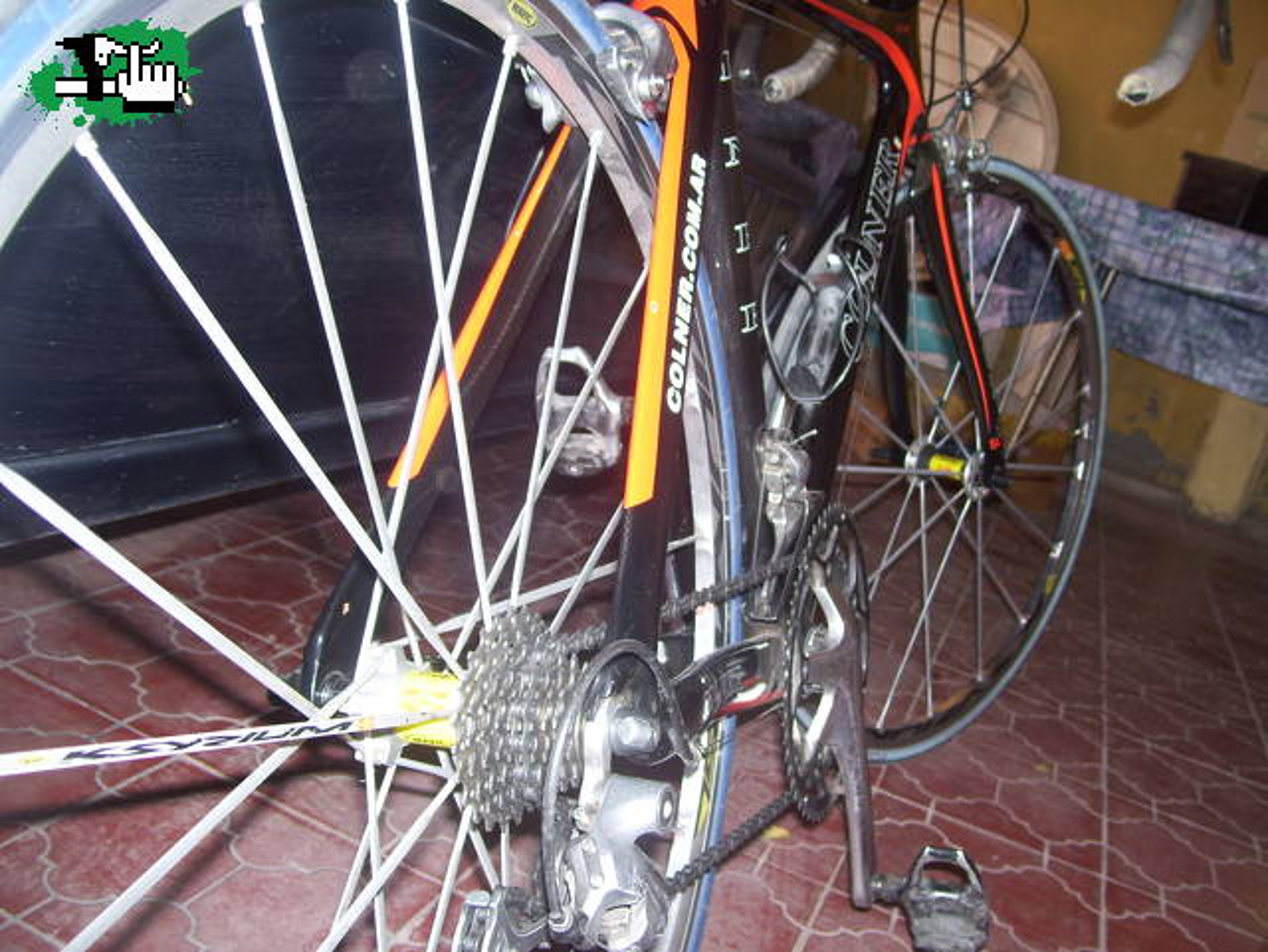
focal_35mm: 36
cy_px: 476
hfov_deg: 51.3
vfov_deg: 39.7
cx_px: 634
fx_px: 1320
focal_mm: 6
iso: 80
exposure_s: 1/60
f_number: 2.7
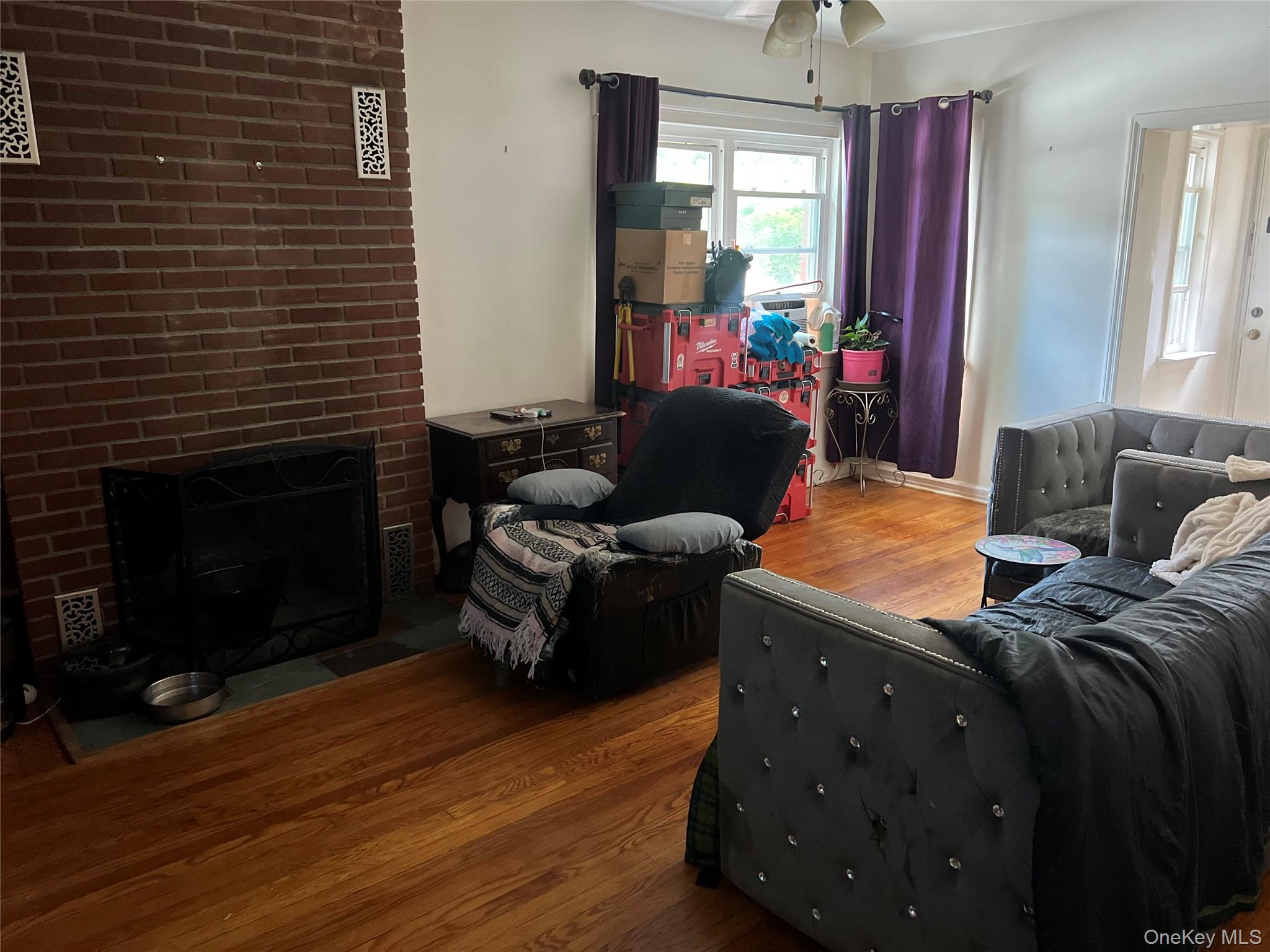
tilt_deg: -13.4
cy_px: 476
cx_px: 635
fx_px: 954
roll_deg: +0.7
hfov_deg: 67.3
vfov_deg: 53.1
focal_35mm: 26
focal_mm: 5.7
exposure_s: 1/40
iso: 640
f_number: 1.5
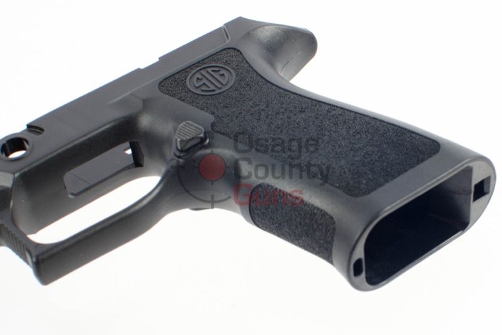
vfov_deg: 25.7
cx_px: 251
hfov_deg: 37.9
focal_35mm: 52
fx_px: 732
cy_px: 168
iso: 200
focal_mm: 35
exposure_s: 1/160
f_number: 9
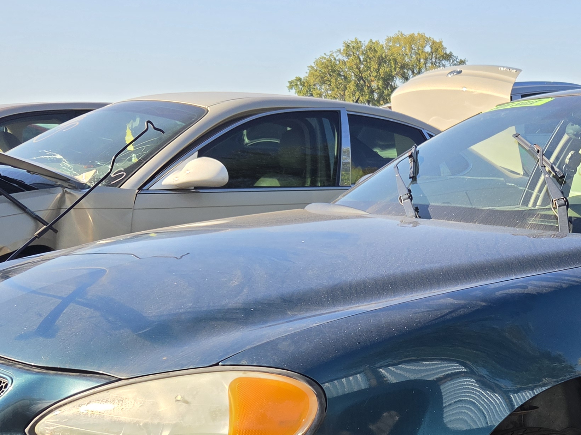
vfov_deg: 25.3
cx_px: 498
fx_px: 940
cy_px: 393
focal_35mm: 56
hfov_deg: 33.0
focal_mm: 5.4
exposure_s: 1/2517
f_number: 1.8
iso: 80
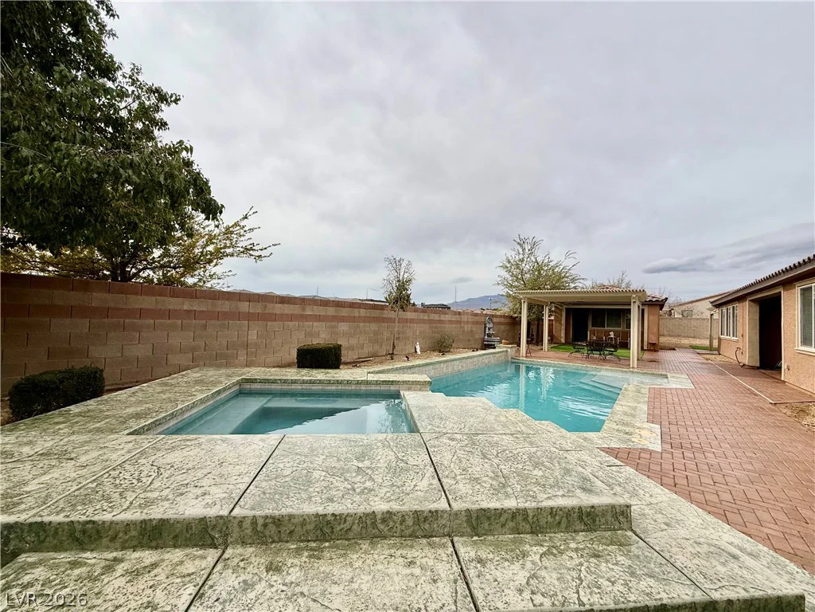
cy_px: 306
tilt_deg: +2.5
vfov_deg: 85.7
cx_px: 408
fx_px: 330
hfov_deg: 102.1
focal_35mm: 14
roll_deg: -2.7
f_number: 2.2
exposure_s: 1/3663
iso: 50
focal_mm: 2.22
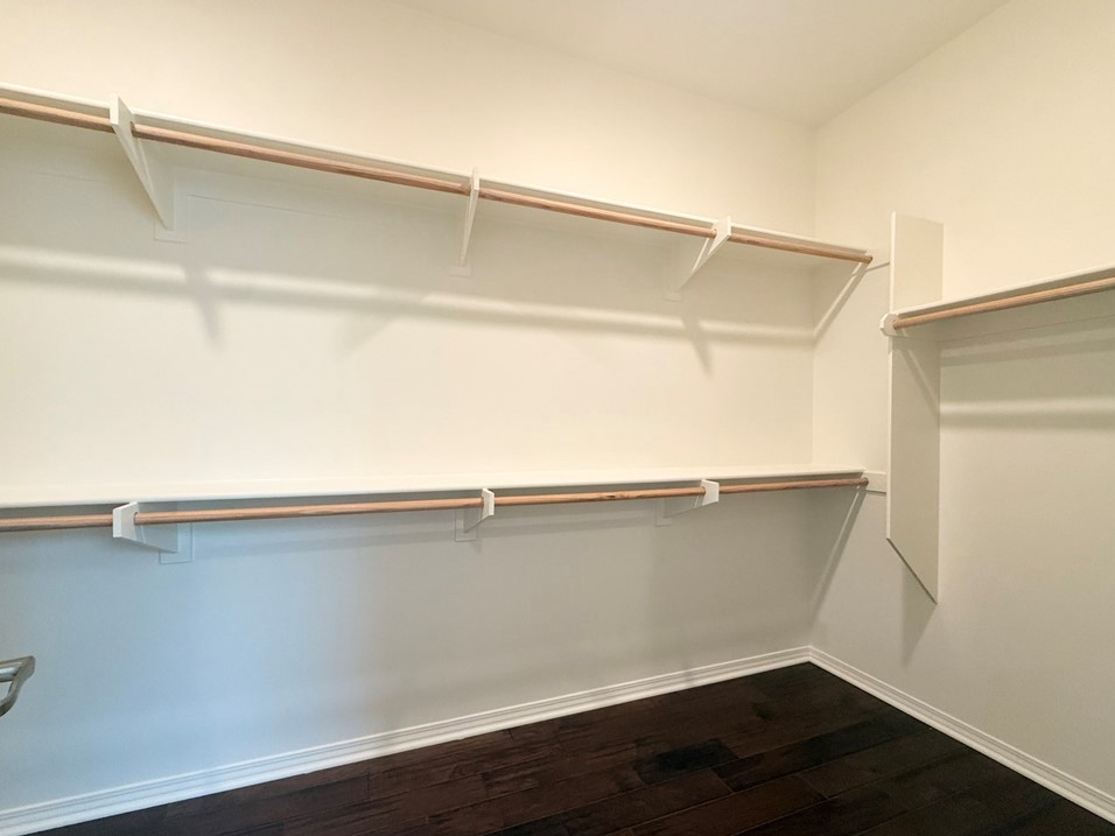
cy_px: 435
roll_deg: -0.4
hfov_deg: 98.2
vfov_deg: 81.7
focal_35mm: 15
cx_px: 551
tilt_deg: -0.5
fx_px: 483
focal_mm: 2.22
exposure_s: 1/120
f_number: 2.2
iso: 320
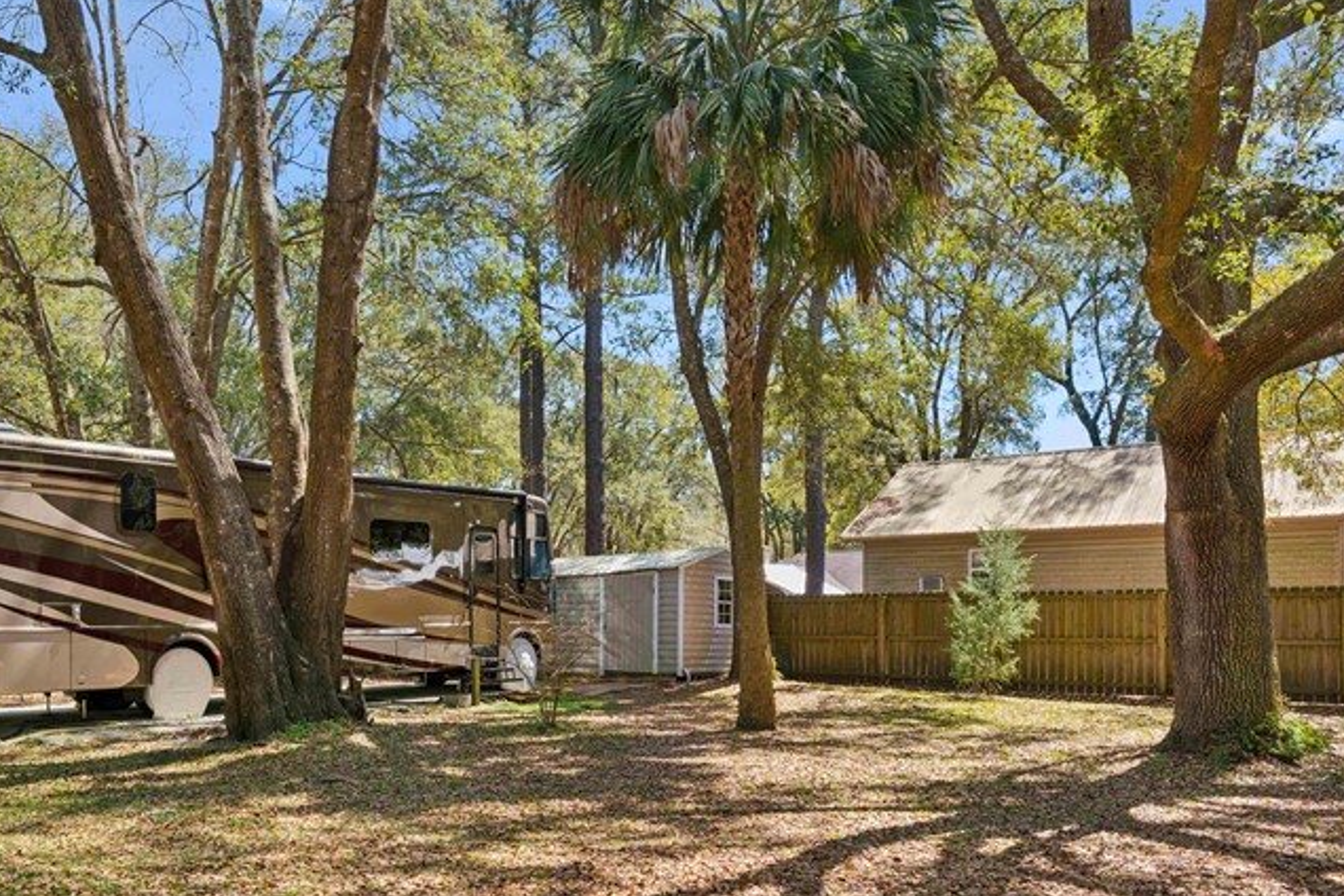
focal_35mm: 29
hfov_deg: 62.7
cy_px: 622
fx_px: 1083
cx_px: 498
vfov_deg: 44.1
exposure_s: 1/100
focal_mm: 17
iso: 250
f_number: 8
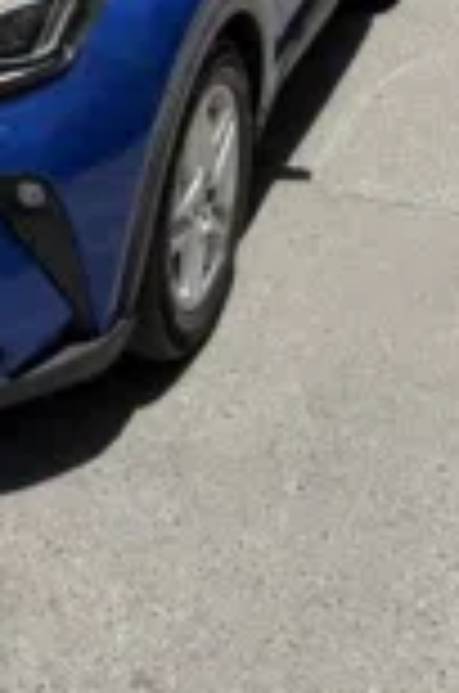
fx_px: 1249
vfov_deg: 28.7
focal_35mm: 65
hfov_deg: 19.4
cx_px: -117
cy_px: -32
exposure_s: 1/4405
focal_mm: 6.76
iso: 80
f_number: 1.78
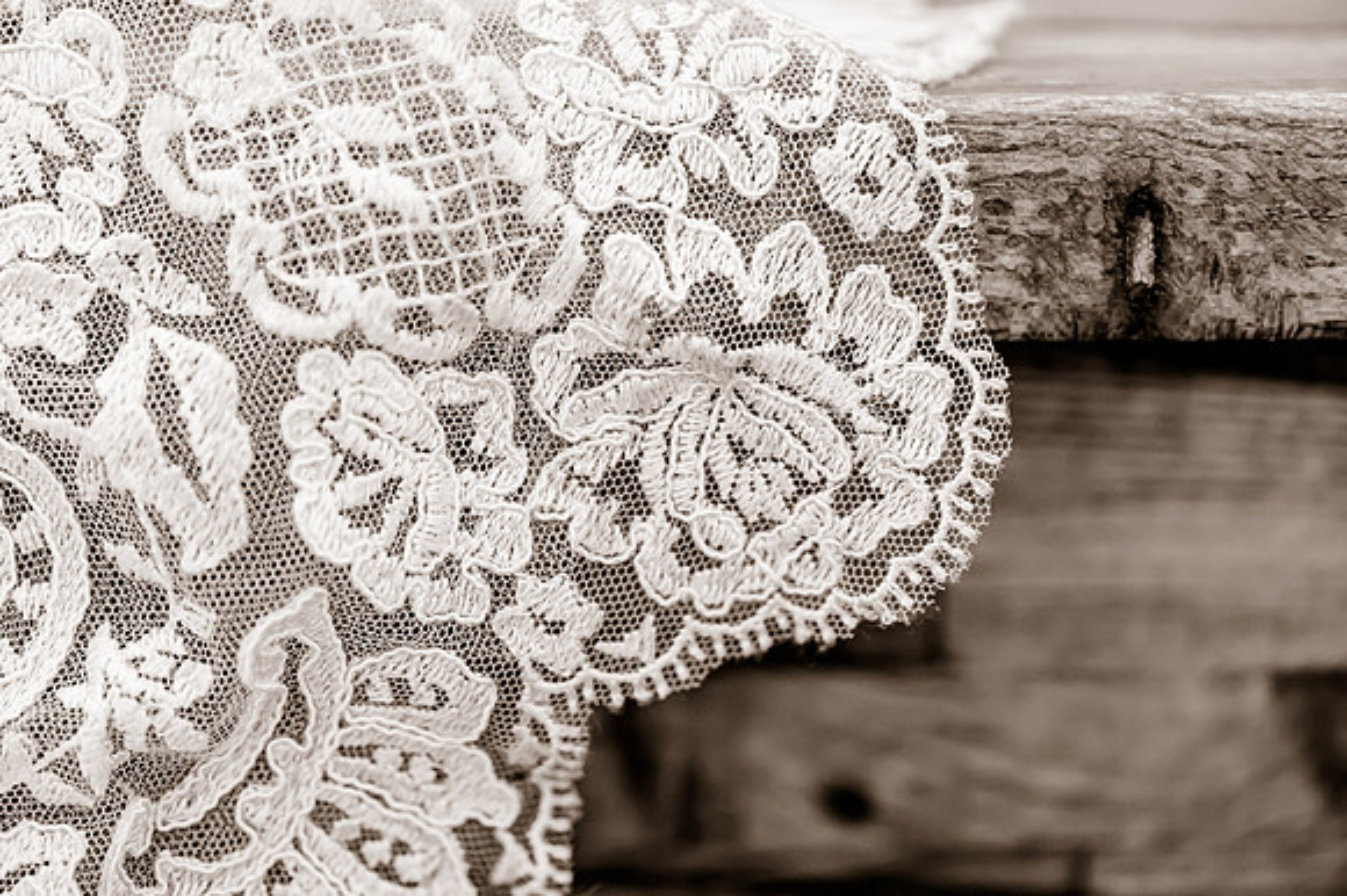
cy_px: 448
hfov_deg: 19.5
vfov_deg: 13.0
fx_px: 3926
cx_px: 674
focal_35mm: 105
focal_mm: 105
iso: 4000
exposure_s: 1/320
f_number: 4
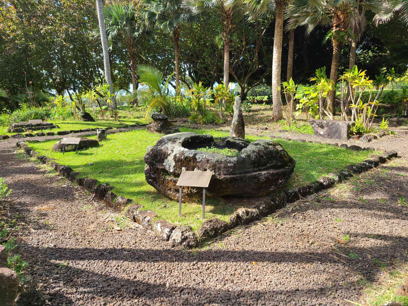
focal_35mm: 26
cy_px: 153
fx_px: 306
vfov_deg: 53.1
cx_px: 204
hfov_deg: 67.3
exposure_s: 1/805
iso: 40
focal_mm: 5.4
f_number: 1.8
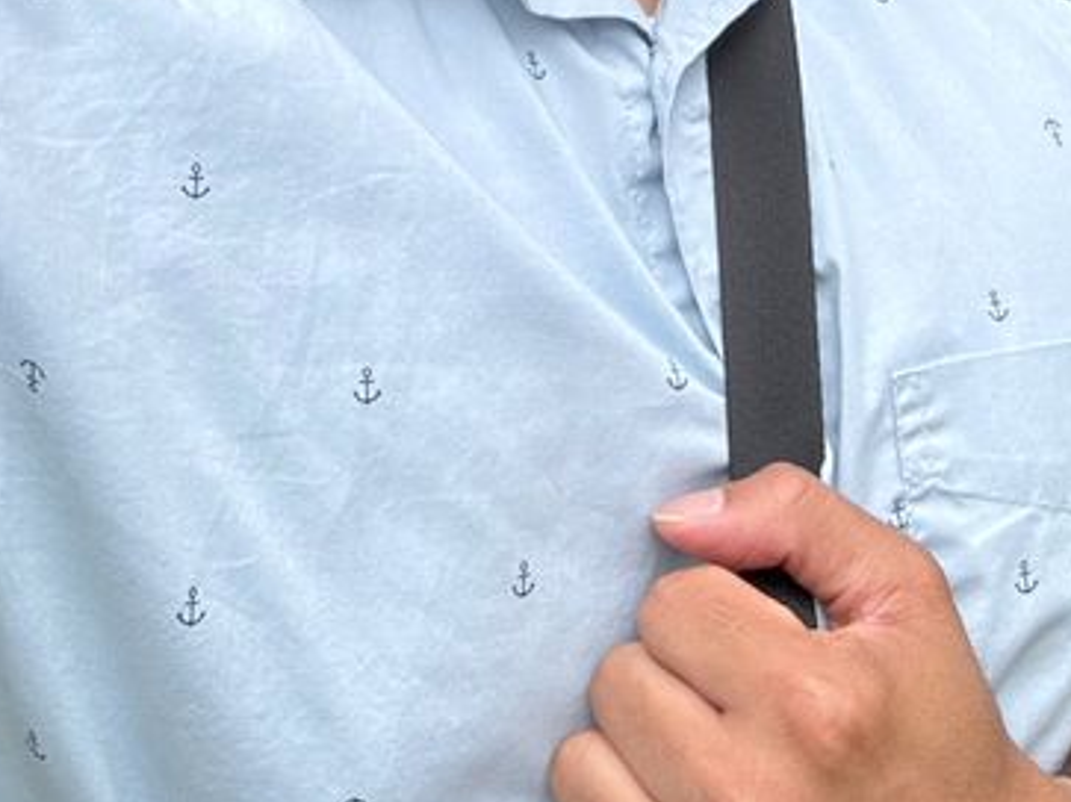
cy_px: -339
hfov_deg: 25.7
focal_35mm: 76
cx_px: 543
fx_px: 2351
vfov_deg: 17.7
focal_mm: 2.69
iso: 25
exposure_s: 1/185
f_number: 1.9
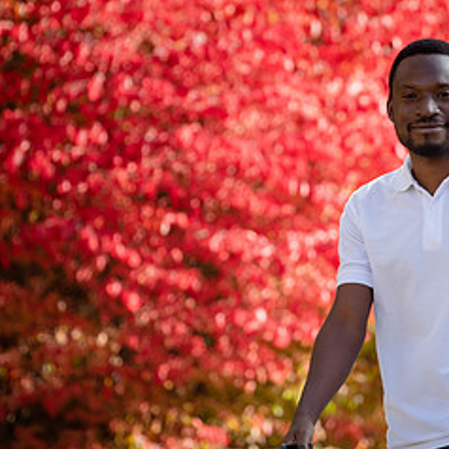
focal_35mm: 415
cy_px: 141
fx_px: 6090
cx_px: 383
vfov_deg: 4.2
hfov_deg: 4.2
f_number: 3.5
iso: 160
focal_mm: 200
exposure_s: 1/400
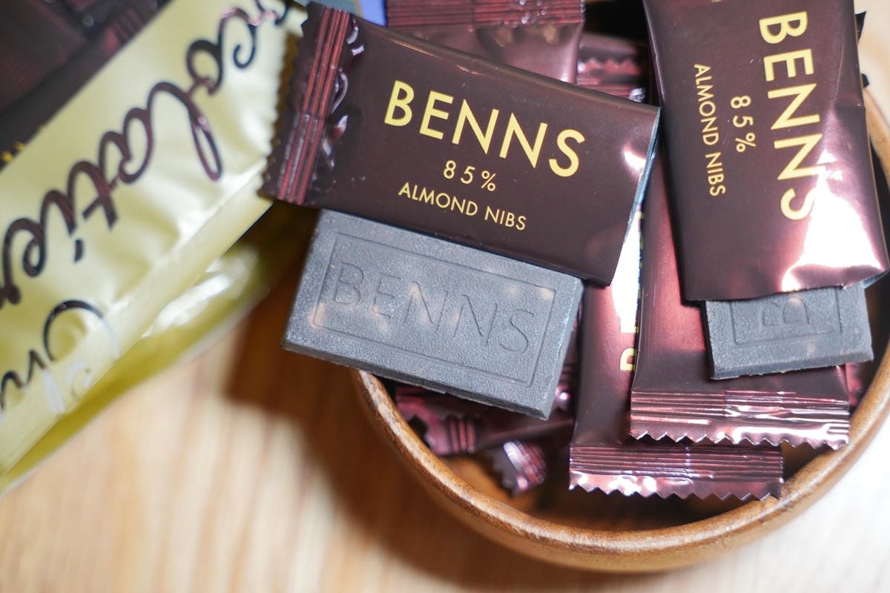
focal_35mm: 75
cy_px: 296
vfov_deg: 18.2
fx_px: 1854
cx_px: 445
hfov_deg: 27.0
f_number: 4
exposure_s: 1/80
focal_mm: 75
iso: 800
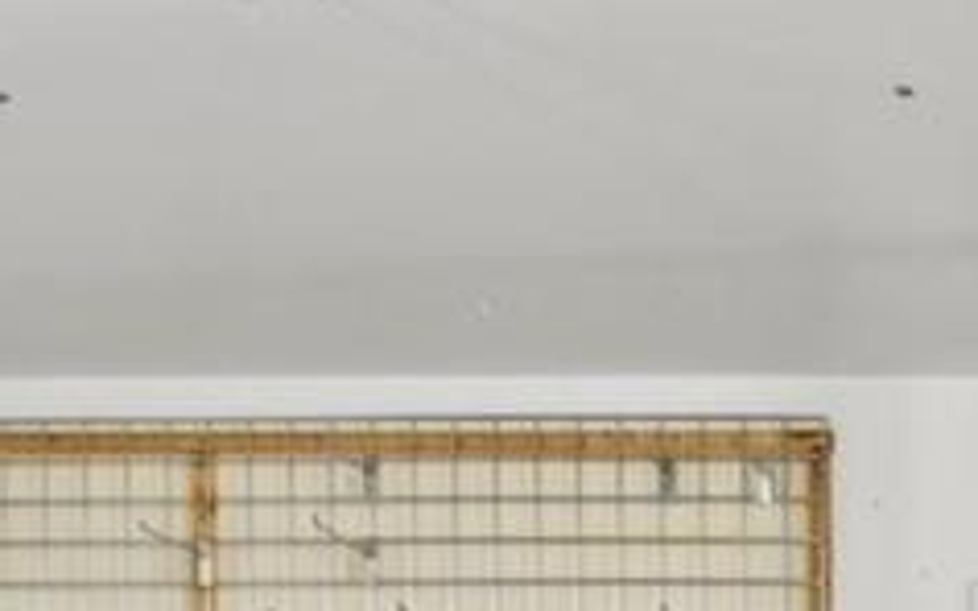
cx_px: 1572
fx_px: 3304
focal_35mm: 124
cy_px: 1201
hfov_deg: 15.3
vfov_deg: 9.8
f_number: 8
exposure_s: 1/8
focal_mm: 12
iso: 400
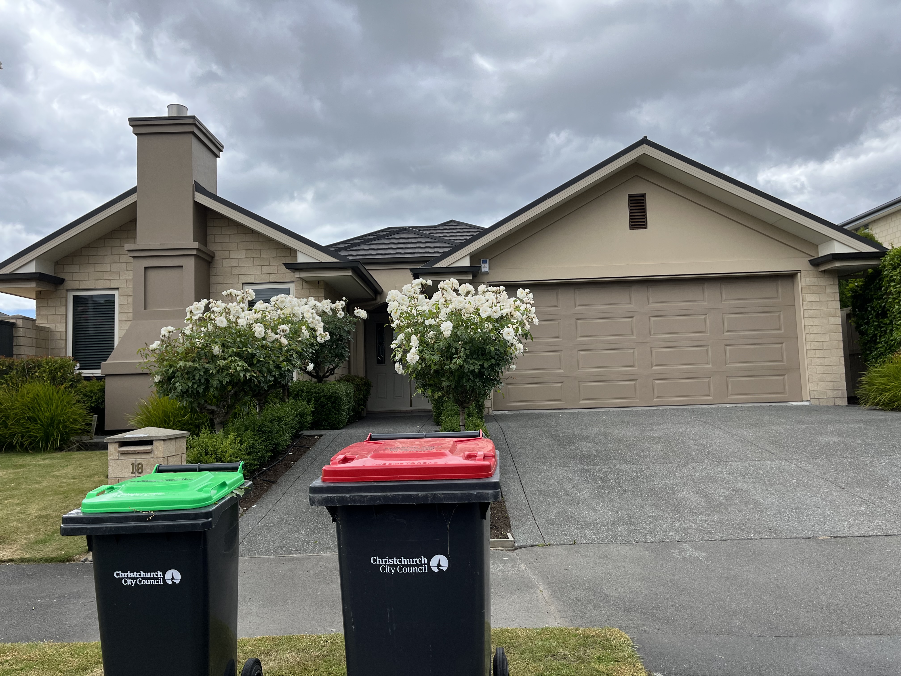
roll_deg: +3.0
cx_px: 450
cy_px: 338
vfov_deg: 53.1
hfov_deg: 67.3
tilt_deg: +2.6
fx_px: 677
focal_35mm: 26
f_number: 1.6
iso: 50
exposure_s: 1/2309
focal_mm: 5.1
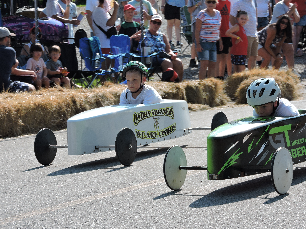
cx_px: 153
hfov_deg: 12.7
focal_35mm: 155
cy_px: 114
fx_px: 1370
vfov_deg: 9.6
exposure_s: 1/400
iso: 100
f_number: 4.4
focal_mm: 27.6
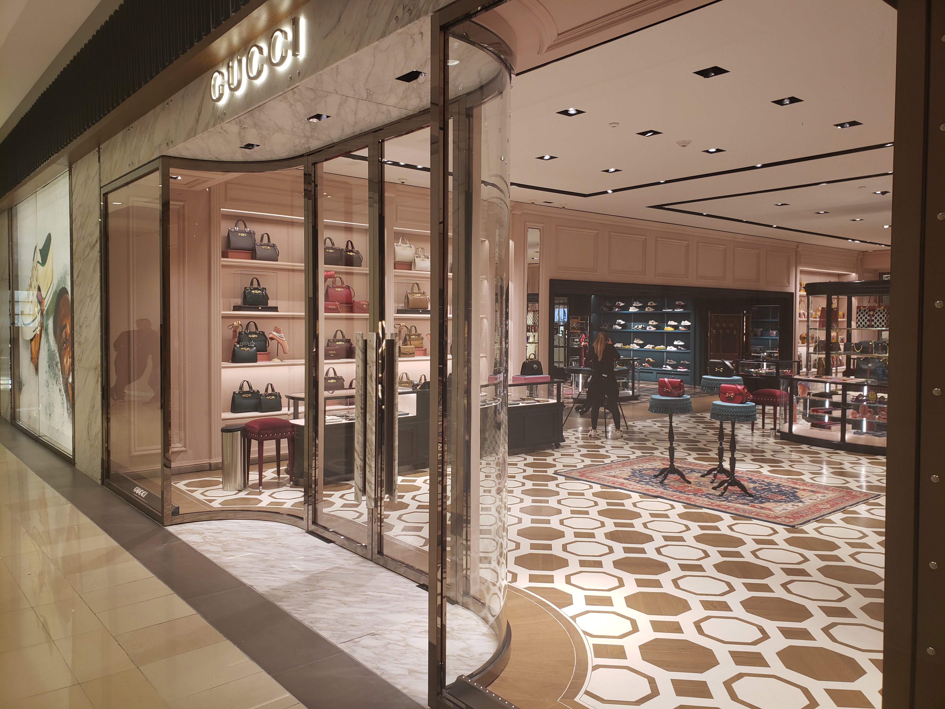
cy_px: 354
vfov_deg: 53.1
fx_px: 710
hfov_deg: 67.3
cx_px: 472
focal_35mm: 26
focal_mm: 4.3
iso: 80
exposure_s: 1/60
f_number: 2.4
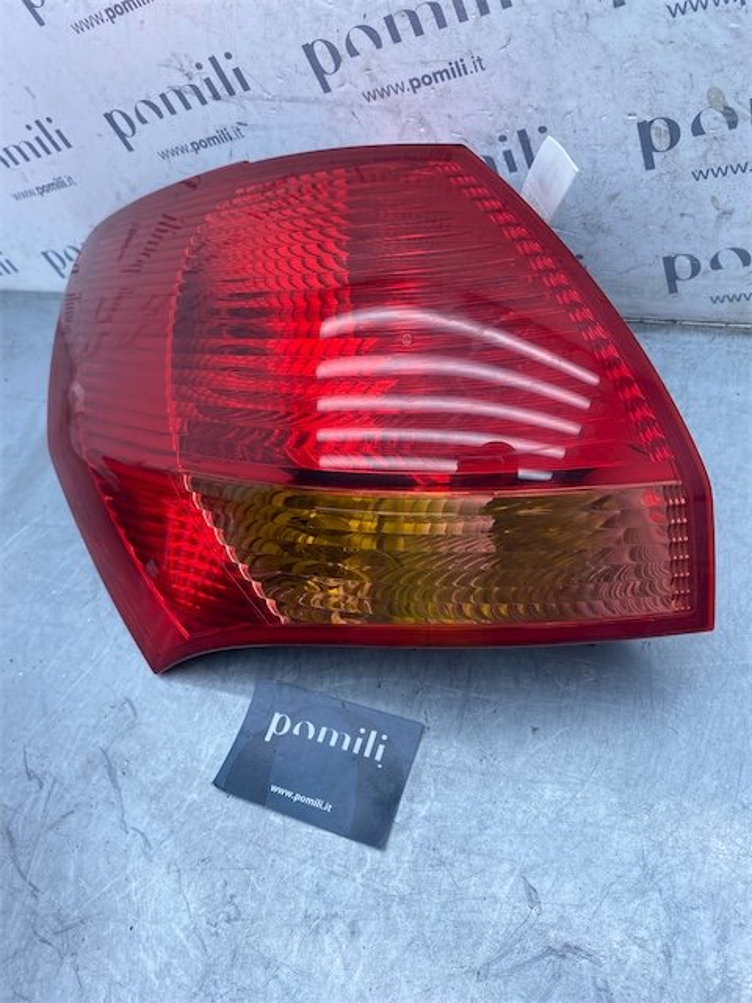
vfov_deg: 67.3
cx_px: 376
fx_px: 753
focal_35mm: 26
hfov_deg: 53.1
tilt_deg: -52.3
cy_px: 502
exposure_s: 1/669
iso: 32
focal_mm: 4.25
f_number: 1.8
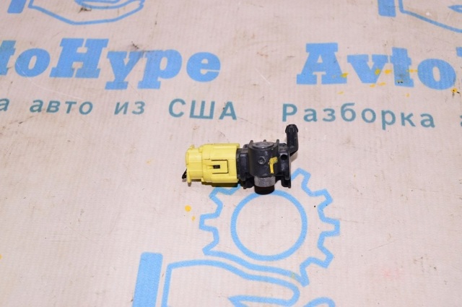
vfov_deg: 34.1
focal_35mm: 39
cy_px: 154
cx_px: 231
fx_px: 500
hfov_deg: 49.6
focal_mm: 26
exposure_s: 1/200
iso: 1600
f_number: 8
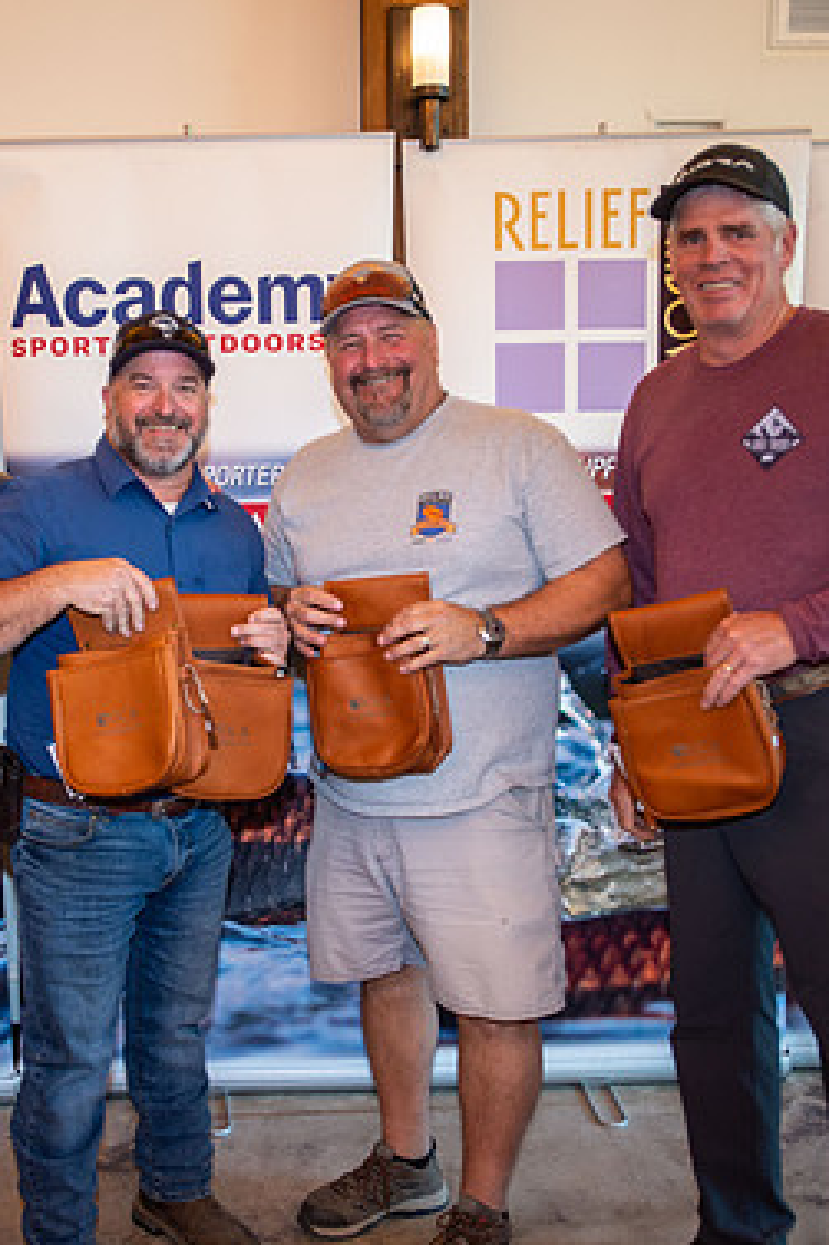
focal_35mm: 40
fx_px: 1383
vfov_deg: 48.5
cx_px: 291
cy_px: 624
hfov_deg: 33.1
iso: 800
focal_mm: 26
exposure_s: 1/60
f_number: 2.8
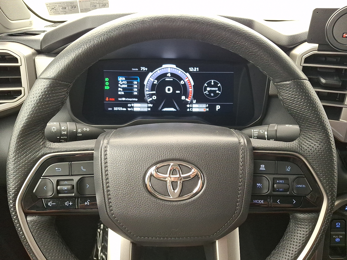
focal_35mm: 25
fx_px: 251
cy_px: 130
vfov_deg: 54.9
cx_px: 174
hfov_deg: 69.4
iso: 257
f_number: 1.8
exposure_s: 1/40
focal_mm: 4.69
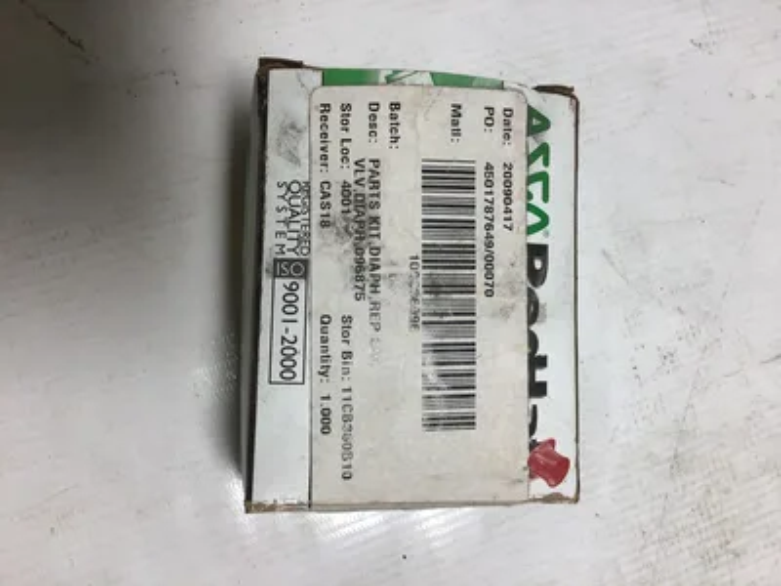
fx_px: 699
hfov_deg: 58.4
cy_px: 293
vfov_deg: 45.4
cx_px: 390
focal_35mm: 31
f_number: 2.4
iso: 25
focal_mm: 3.3
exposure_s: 1/183
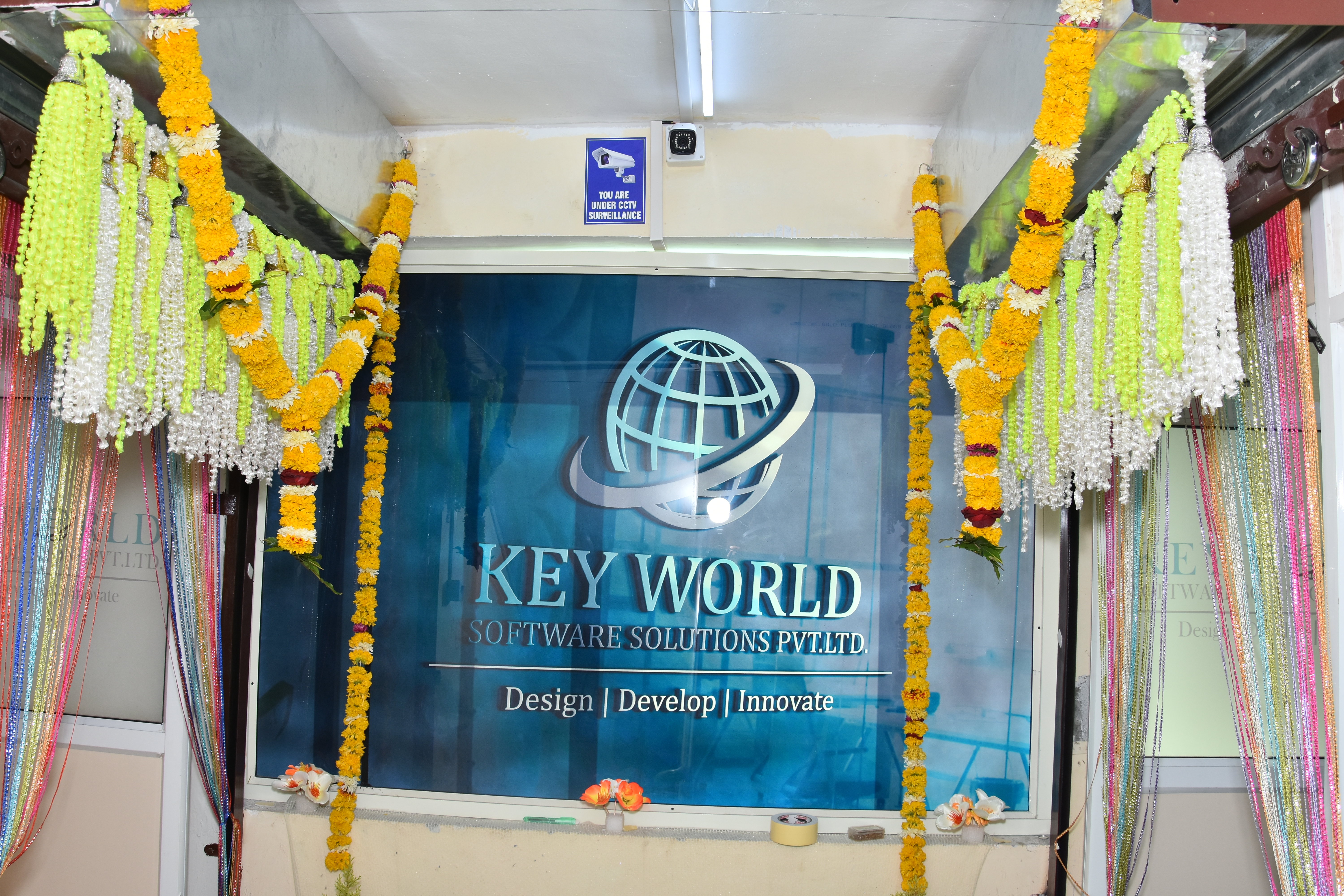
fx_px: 1960
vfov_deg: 25.8
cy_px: 448
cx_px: 672
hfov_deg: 37.9
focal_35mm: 52
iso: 250
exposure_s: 1/160
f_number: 8
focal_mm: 35
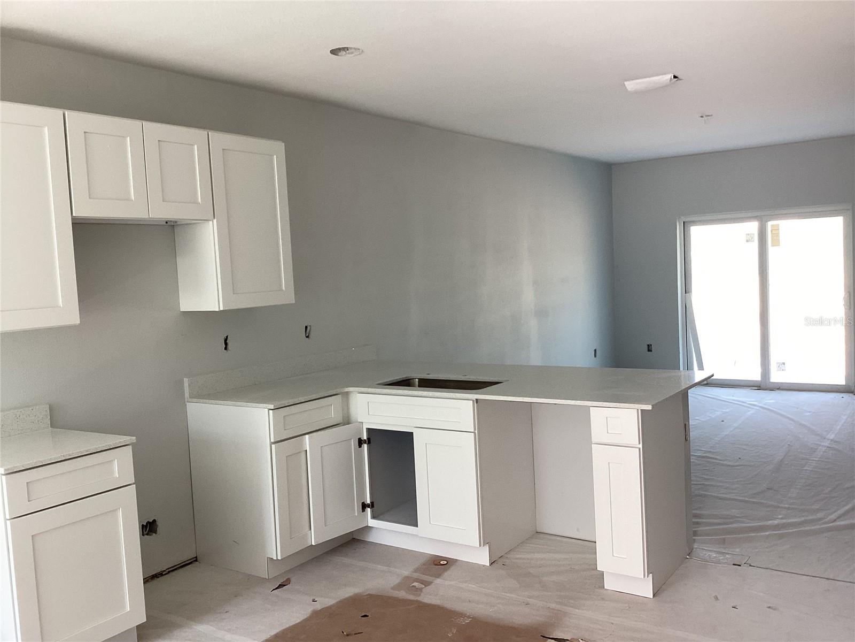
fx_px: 766
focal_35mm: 31
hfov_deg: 58.4
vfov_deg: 45.4
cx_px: 428
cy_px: 321
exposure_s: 1/60
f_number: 2.4
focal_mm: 3.3
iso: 64
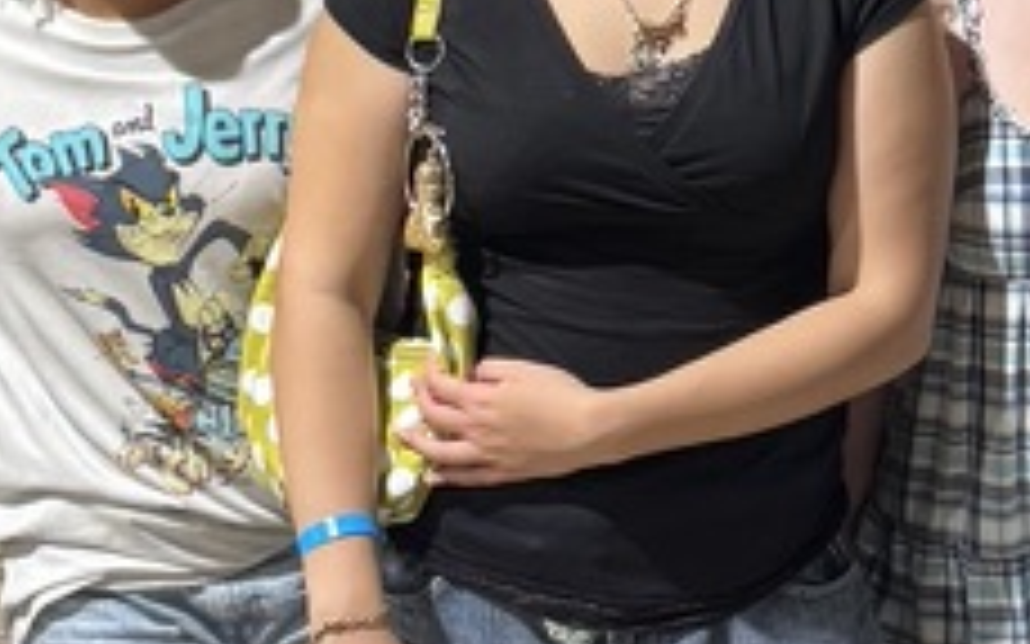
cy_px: 212
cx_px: 994
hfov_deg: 17.9
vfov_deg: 11.5
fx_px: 3199
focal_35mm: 114
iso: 500
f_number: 1.78
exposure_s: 1/60
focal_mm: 6.76
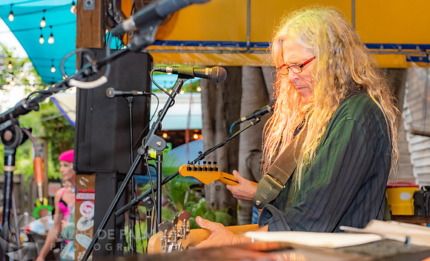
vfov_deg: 14.5
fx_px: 1024
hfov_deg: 23.7
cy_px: 159
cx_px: 263
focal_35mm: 88
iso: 1000
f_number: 5.6
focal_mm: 70
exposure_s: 1/160
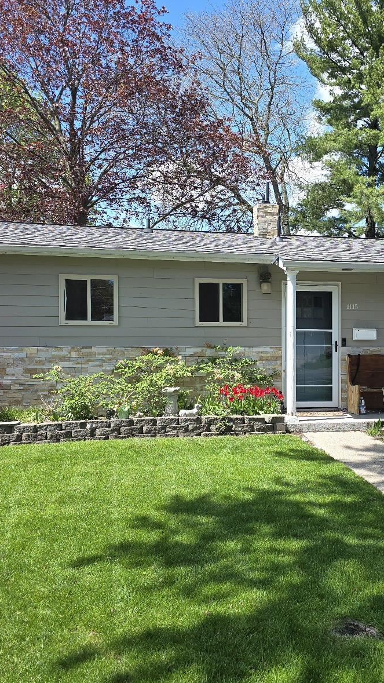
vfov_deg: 58.0
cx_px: 291
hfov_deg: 33.9
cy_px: 345
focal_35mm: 34
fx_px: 616
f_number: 1.7
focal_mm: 6.3
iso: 12
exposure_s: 1/312
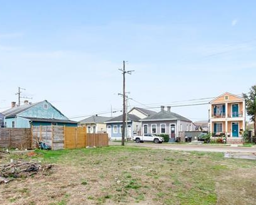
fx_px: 167
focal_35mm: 22
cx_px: 101
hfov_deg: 74.2
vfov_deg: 62.5
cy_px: 124
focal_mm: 10
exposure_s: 1/400
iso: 400
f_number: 11
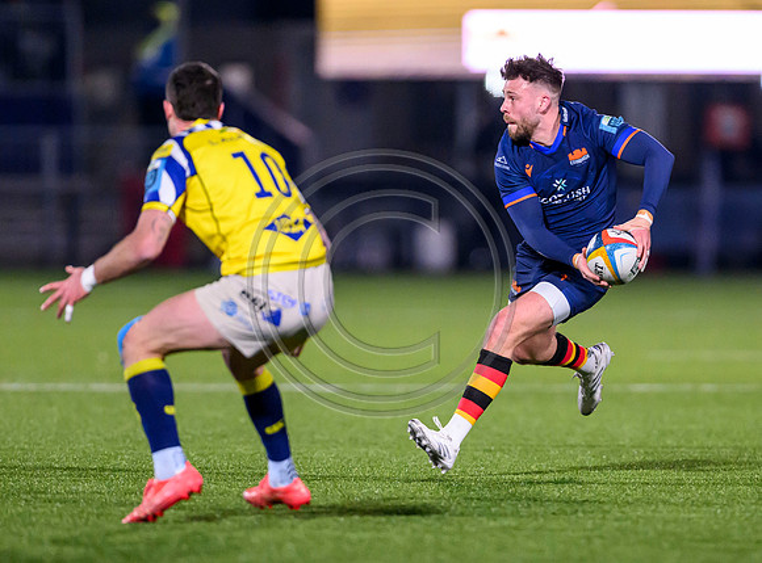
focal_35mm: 654
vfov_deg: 2.3
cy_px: 409
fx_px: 14332
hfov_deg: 3.0
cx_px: 545
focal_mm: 400
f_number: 3.2
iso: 6400
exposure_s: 1/1600
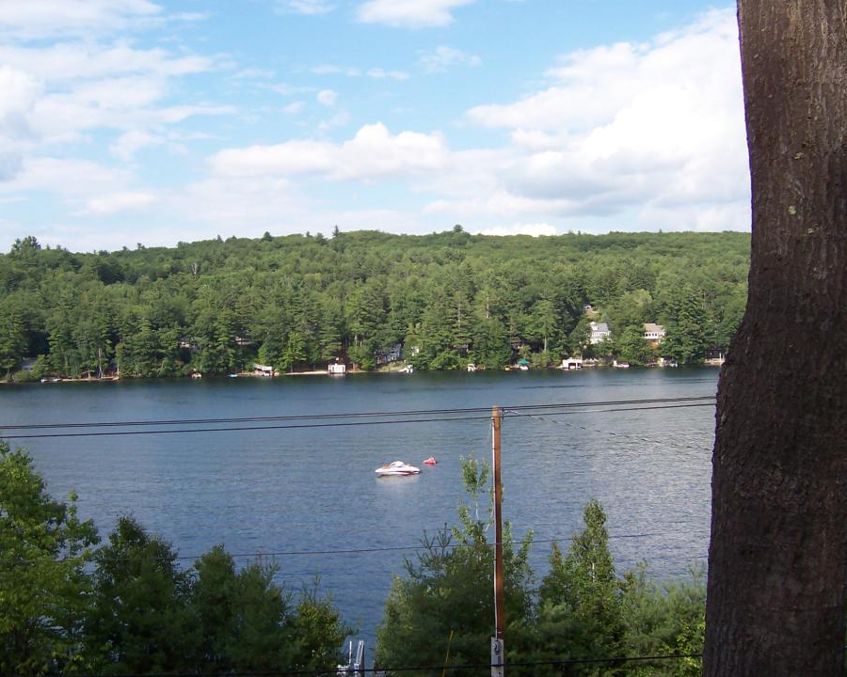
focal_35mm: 40
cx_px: 398
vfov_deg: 37.3
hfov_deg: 45.8
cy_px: 333
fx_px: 1003
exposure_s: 1/500
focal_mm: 5.6
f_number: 4
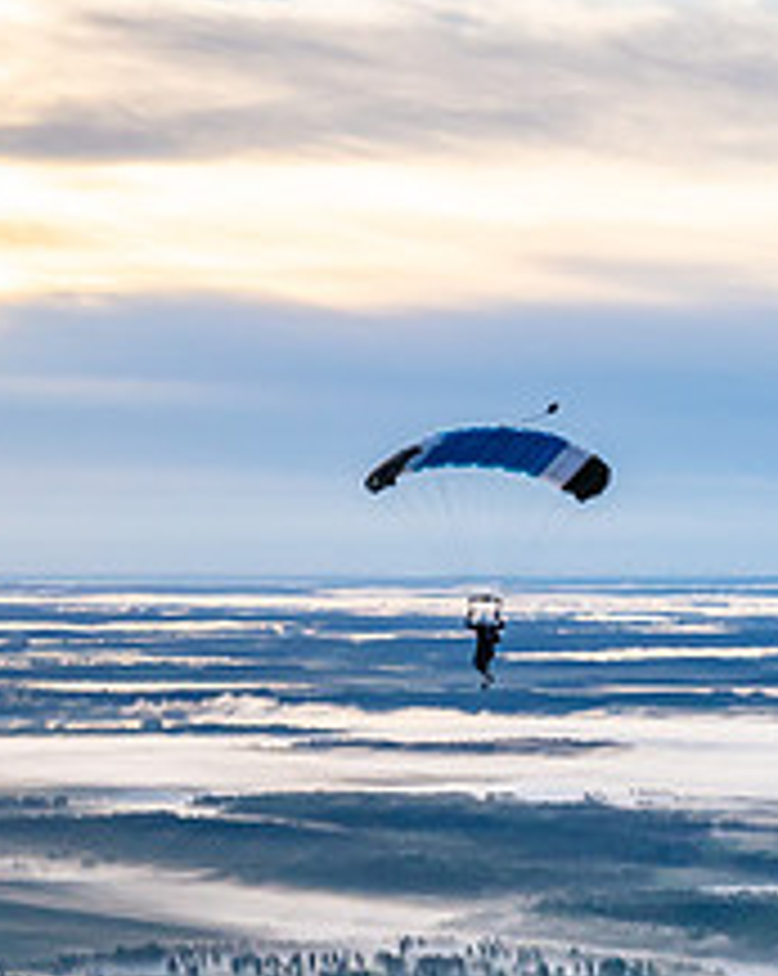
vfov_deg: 15.2
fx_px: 3663
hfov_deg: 11.4
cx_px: -559
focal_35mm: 127
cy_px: 574
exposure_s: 1/2000
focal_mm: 46
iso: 1000
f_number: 5.6
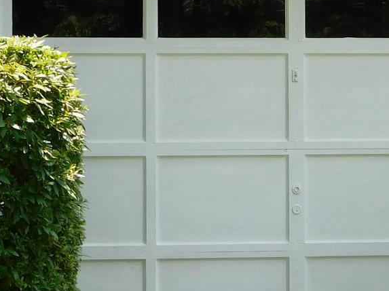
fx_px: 2370
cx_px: 341
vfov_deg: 7.0
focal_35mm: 211
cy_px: 12
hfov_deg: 9.3
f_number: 4
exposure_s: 1/250
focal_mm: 10.4
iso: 125
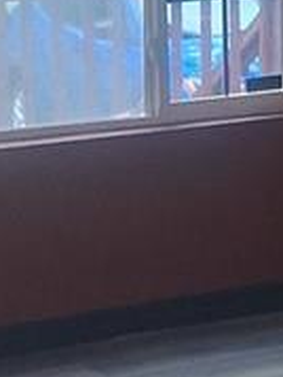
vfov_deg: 10.8
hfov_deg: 8.2
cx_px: 232
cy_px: 123
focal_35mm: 182
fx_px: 1979
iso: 500
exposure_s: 1/50
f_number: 1.8
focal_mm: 4
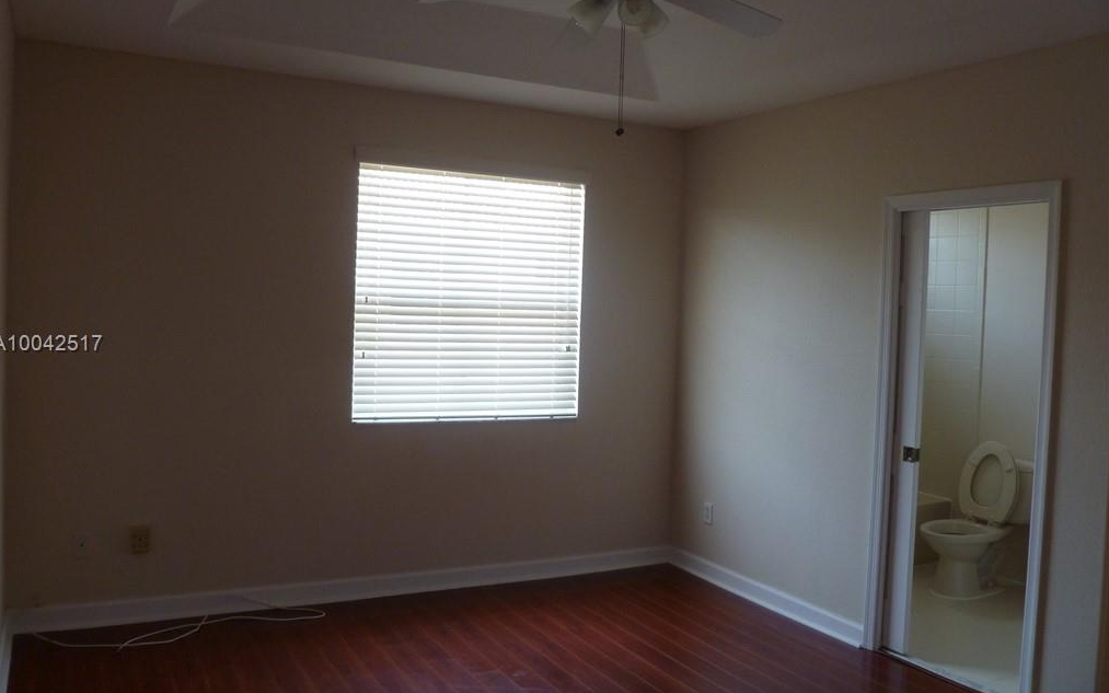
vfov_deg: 41.8
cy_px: 345
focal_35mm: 30
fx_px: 907
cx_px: 550
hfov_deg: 62.9
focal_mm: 5
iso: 200
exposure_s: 1/30
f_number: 3.3
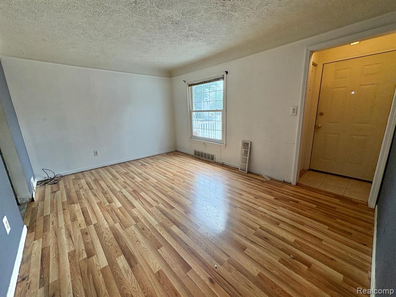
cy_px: 148
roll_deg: +2.4
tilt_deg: -13.7
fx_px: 160
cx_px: 198
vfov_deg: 85.7
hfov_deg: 102.1
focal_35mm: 14
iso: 80
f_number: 2.2
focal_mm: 2.22
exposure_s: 1/122
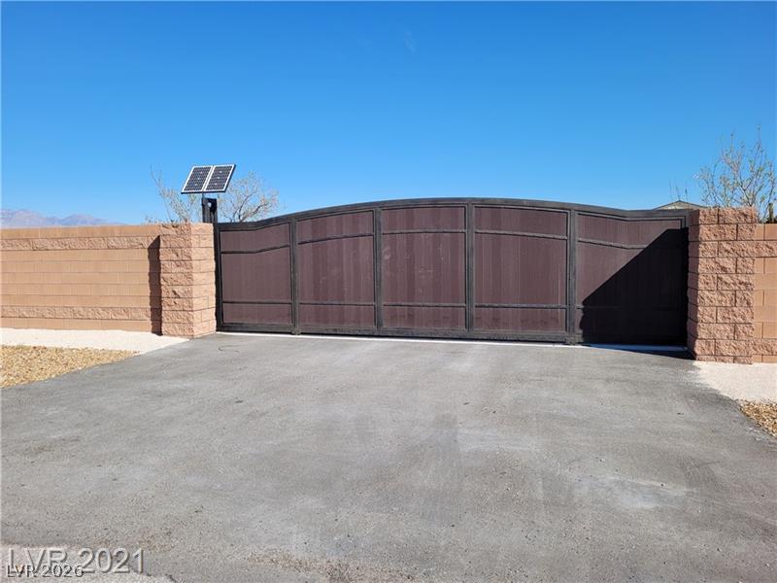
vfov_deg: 53.1
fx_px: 584
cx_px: 388
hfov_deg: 67.3
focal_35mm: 26
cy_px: 292
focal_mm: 5.4
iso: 40
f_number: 1.8
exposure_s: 1/2289
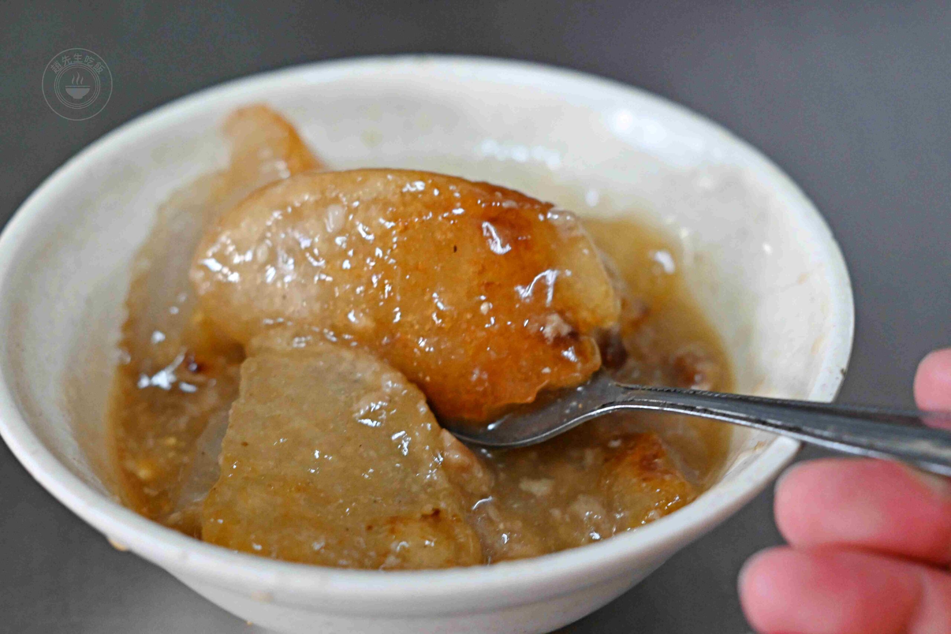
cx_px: 476
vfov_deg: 18.2
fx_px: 1981
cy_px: 317
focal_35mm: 75
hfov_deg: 27.0
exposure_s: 1/200
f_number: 3.2
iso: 2200
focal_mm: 50
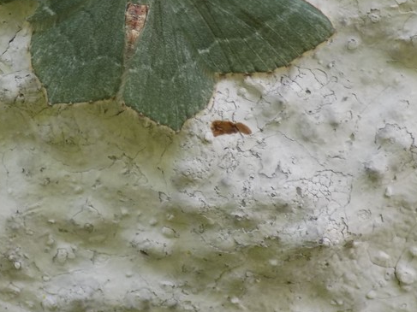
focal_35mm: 170
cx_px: 148
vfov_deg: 8.7
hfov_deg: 11.6
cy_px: 42
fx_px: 2047
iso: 80
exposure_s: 1/60
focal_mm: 17.2
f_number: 4.6
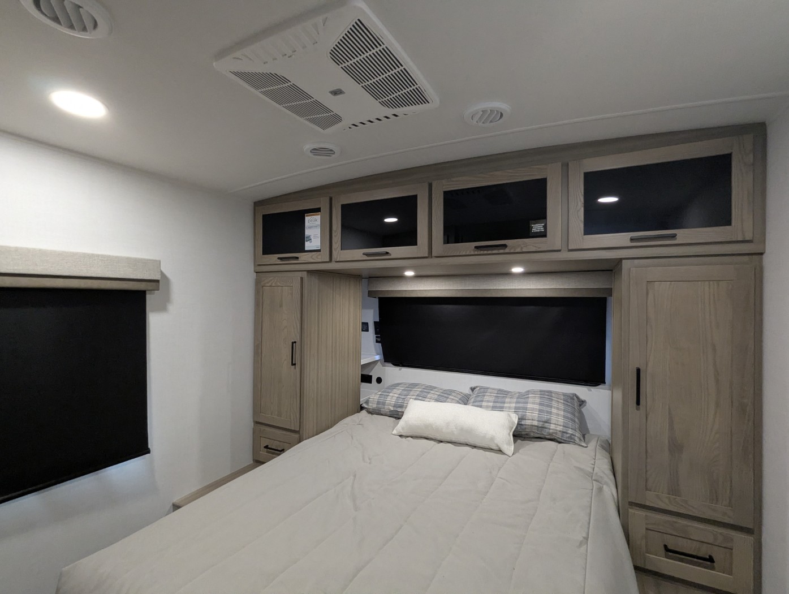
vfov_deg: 78.2
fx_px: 365
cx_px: 394
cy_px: 297
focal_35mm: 16
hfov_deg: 94.4
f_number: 2.2
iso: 377
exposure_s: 1/65.7
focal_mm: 2.35
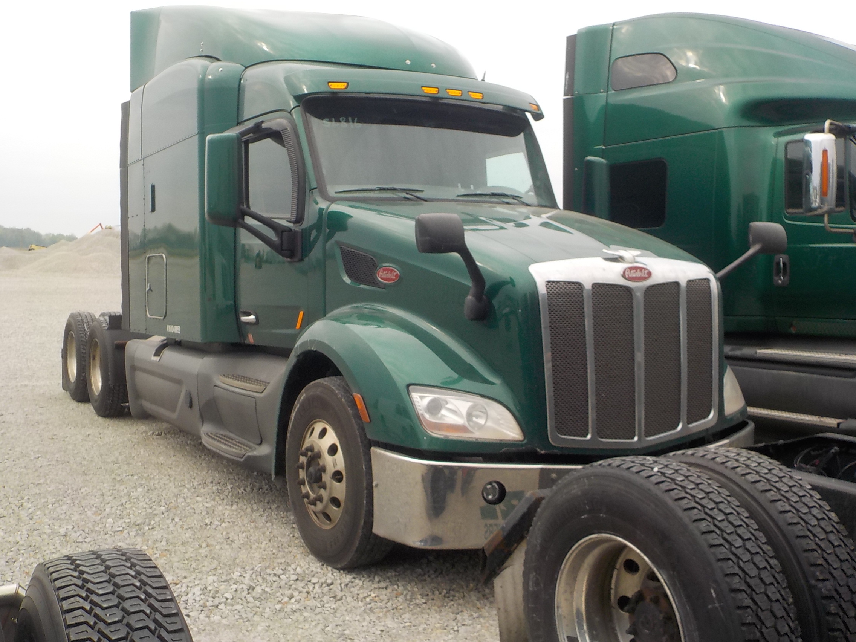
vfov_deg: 37.7
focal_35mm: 38
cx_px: 428
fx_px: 940
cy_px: 321
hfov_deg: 49.0
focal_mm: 5.2
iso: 125
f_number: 3.7
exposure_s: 1/250
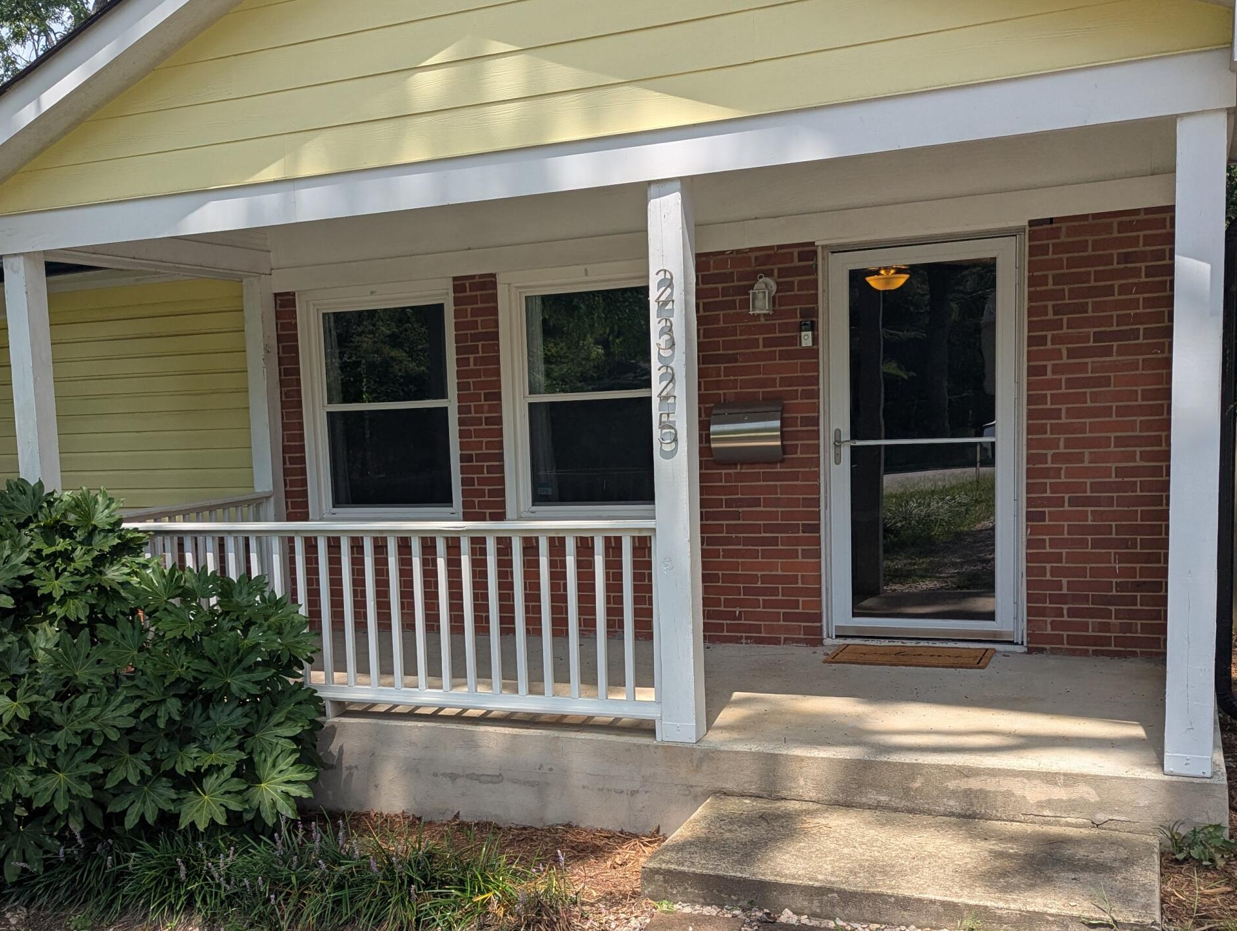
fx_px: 1360
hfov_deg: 48.6
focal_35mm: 38
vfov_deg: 37.6
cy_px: 571
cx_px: 480
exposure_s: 1/1397
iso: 49
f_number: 1.85
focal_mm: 6.81
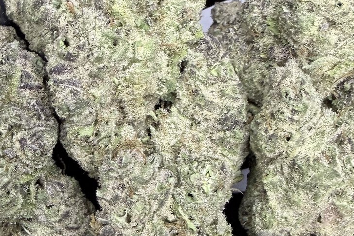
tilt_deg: -78.4
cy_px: 163
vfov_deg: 20.5
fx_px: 649
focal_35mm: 66
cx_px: 139
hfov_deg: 30.4
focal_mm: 2.22
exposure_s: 1/50
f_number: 2.2
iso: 200
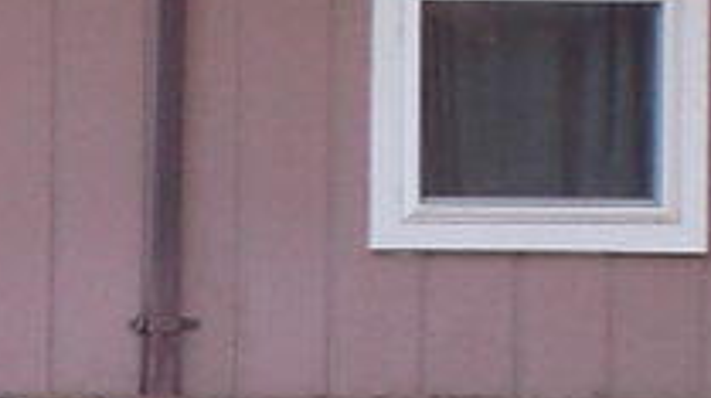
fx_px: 3936
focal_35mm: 209
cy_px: 228
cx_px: -980
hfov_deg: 9.3
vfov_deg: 5.8
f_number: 3.3
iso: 125
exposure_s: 1/50
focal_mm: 4.5
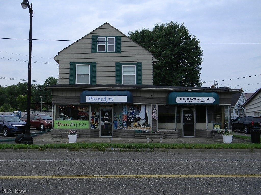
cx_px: 130
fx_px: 309
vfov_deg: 35.1
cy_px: 98
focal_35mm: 41
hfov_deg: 45.8
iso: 80
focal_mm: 7.3
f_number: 3.8
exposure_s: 1/504
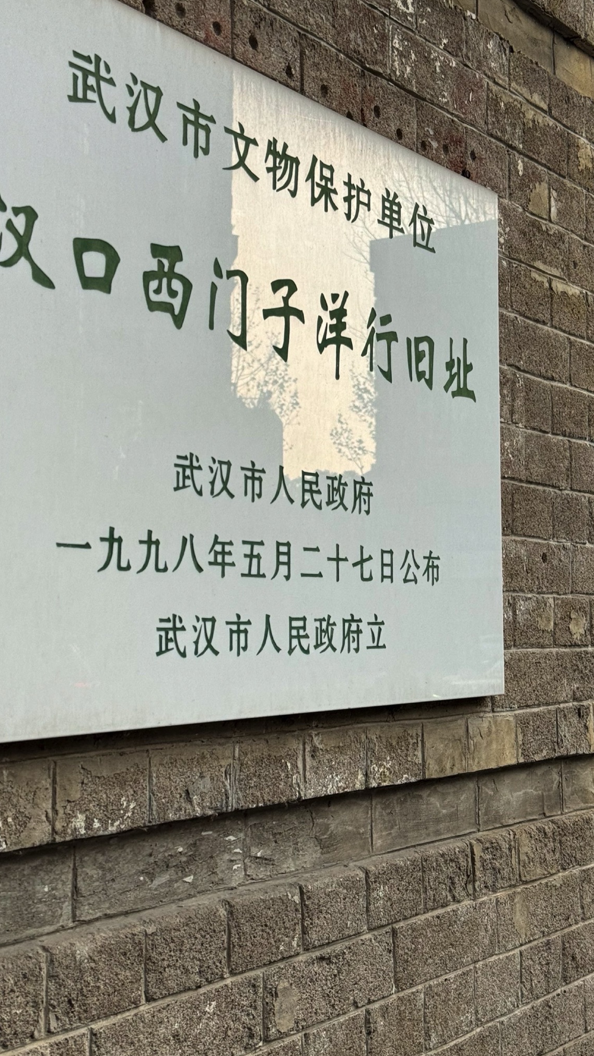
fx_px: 1484
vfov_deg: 39.2
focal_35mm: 53
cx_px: 288
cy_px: 523
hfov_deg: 22.6
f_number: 1.78
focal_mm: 6.76
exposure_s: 1/1027
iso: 64
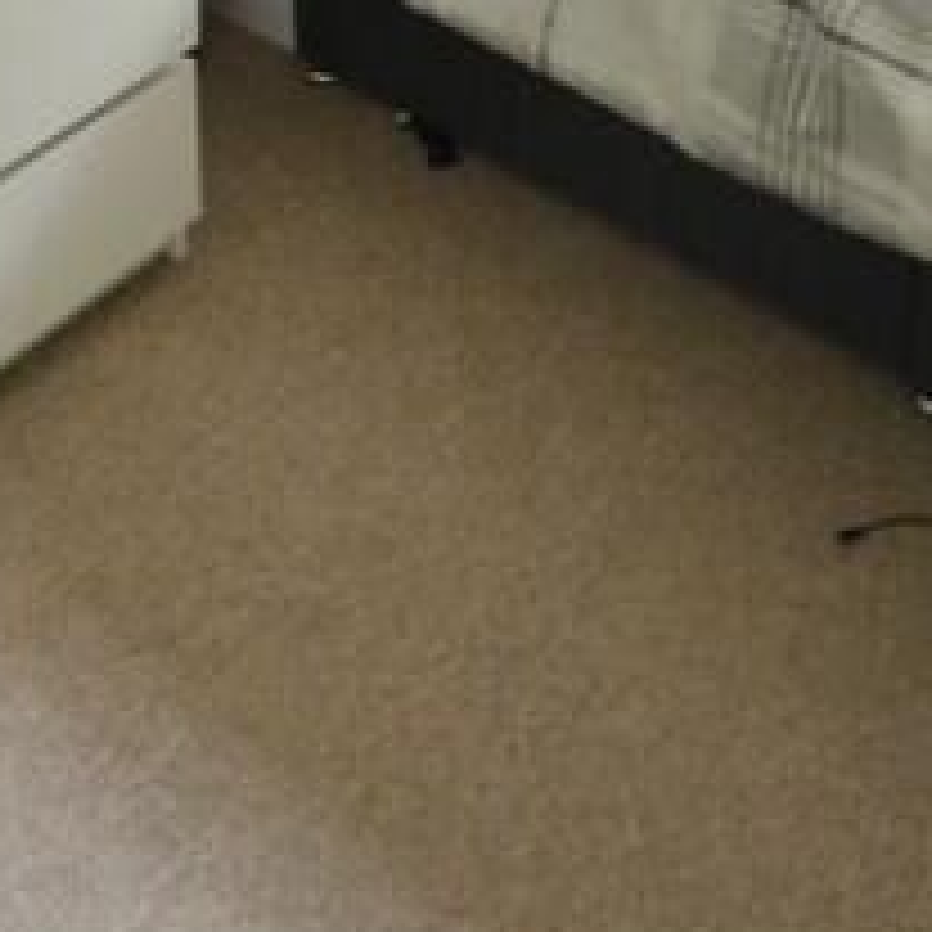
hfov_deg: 27.2
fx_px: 1919
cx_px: 608
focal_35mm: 63
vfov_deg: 21.6
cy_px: -563
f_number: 8
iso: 400
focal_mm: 10
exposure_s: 1/3
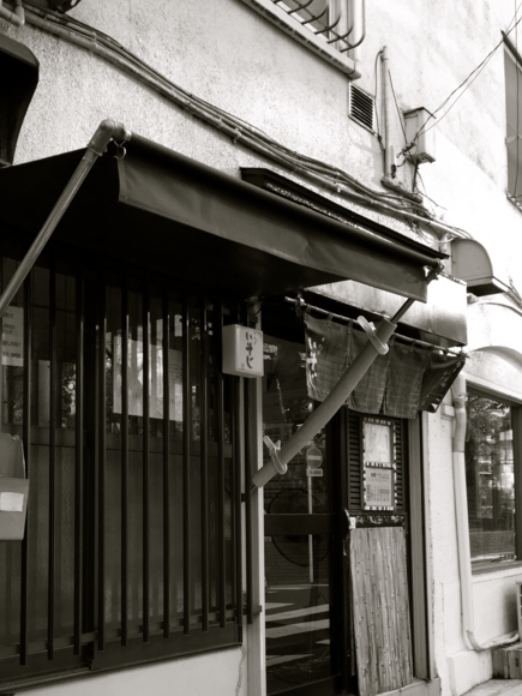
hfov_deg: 35.8
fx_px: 804
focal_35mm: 40
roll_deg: +0.8
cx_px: 204
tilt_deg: +5.4
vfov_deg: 46.2
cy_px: 452
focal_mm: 4.15
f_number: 2.2
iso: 40
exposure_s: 1/60
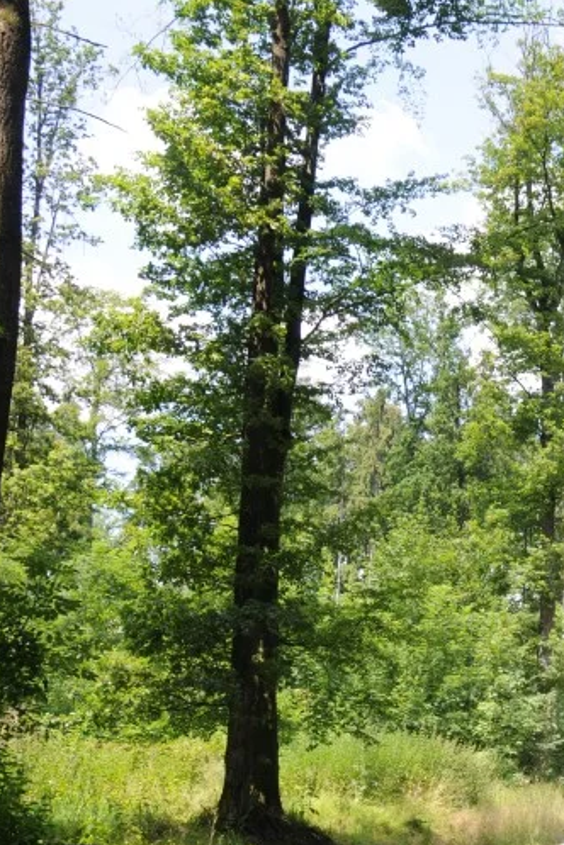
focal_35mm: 65
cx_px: 719
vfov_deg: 30.6
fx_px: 1527
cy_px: 607
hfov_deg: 19.4
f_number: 6.3
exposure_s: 1/160
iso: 200
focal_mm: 20
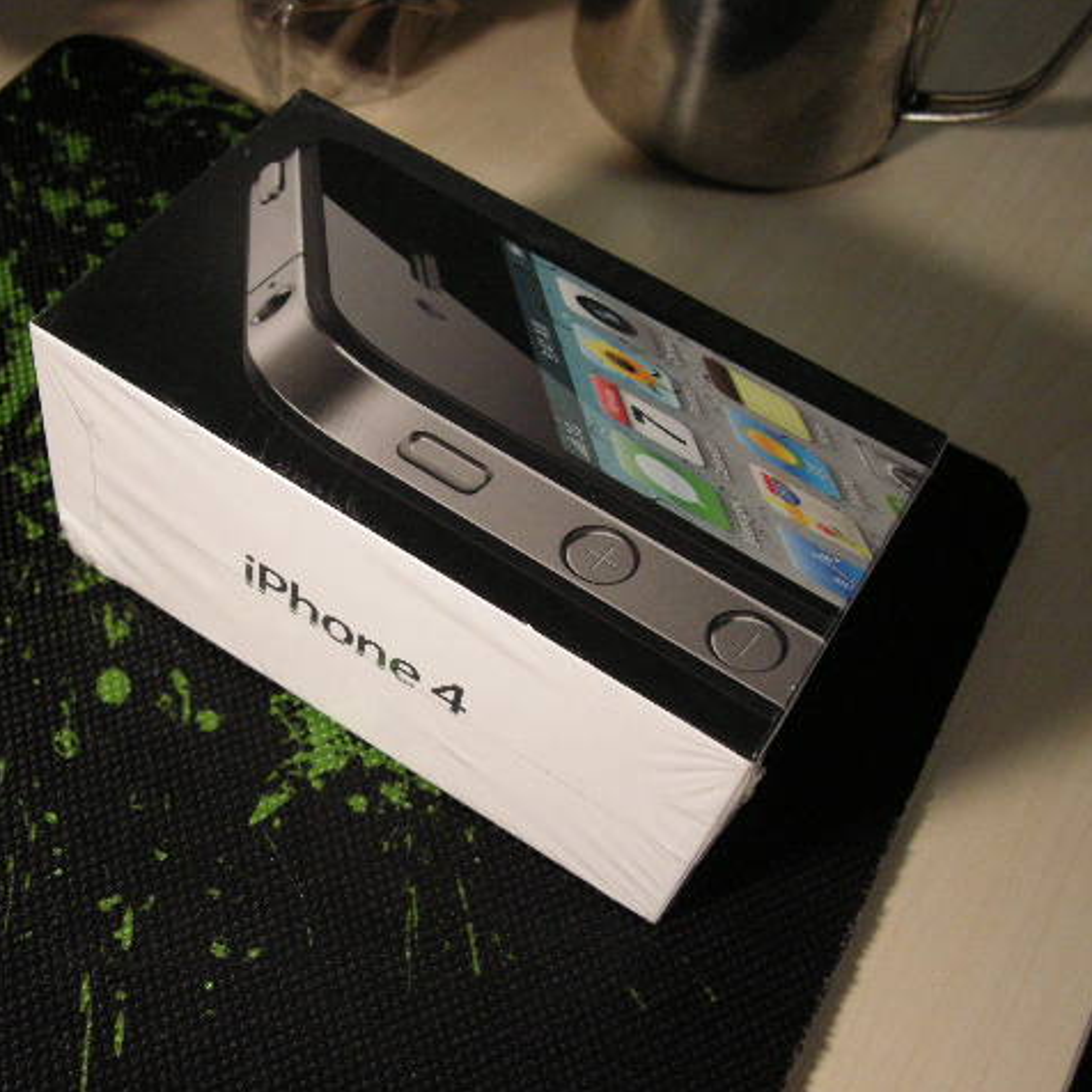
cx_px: 436
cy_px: 548
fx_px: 1570
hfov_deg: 38.2
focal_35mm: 44
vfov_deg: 38.3
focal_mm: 7.9
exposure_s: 1/37
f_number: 2.8
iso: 400
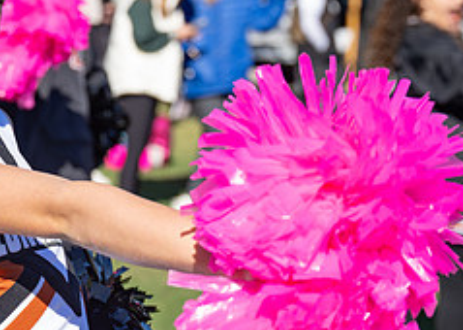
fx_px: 1628
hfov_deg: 16.0
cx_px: 34
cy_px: 67
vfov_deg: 11.5
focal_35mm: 124
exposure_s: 1/4000
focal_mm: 40.4
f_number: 2.8
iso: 250
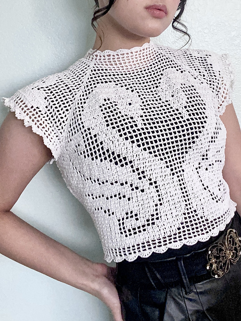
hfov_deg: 46.8
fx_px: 278
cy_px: 160
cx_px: 120
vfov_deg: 60.0
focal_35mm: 30
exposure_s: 1/60
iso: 320
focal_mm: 2.71
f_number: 2.2
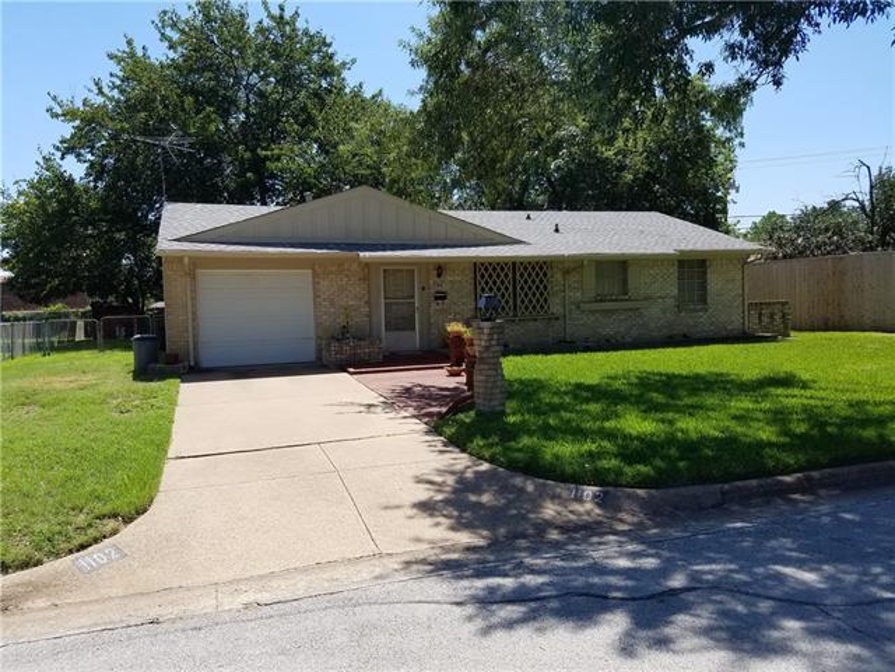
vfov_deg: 53.1
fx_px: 672
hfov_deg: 67.3
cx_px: 448
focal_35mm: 26
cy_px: 336
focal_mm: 4.2
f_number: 1.7
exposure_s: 1/2104
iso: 50
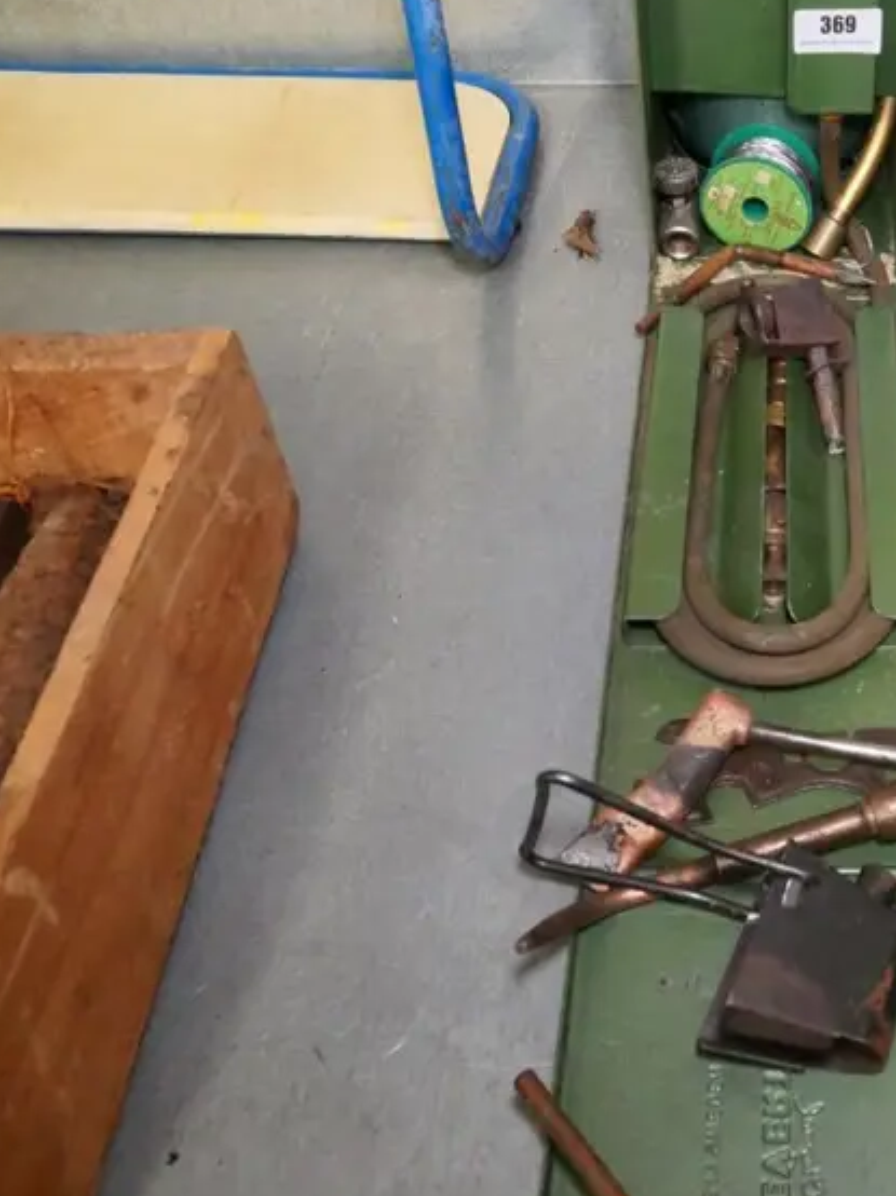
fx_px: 1278
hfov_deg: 36.2
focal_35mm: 37
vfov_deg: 49.9
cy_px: 486
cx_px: 812
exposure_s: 1/320
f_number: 4.5
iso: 3200
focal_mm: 10
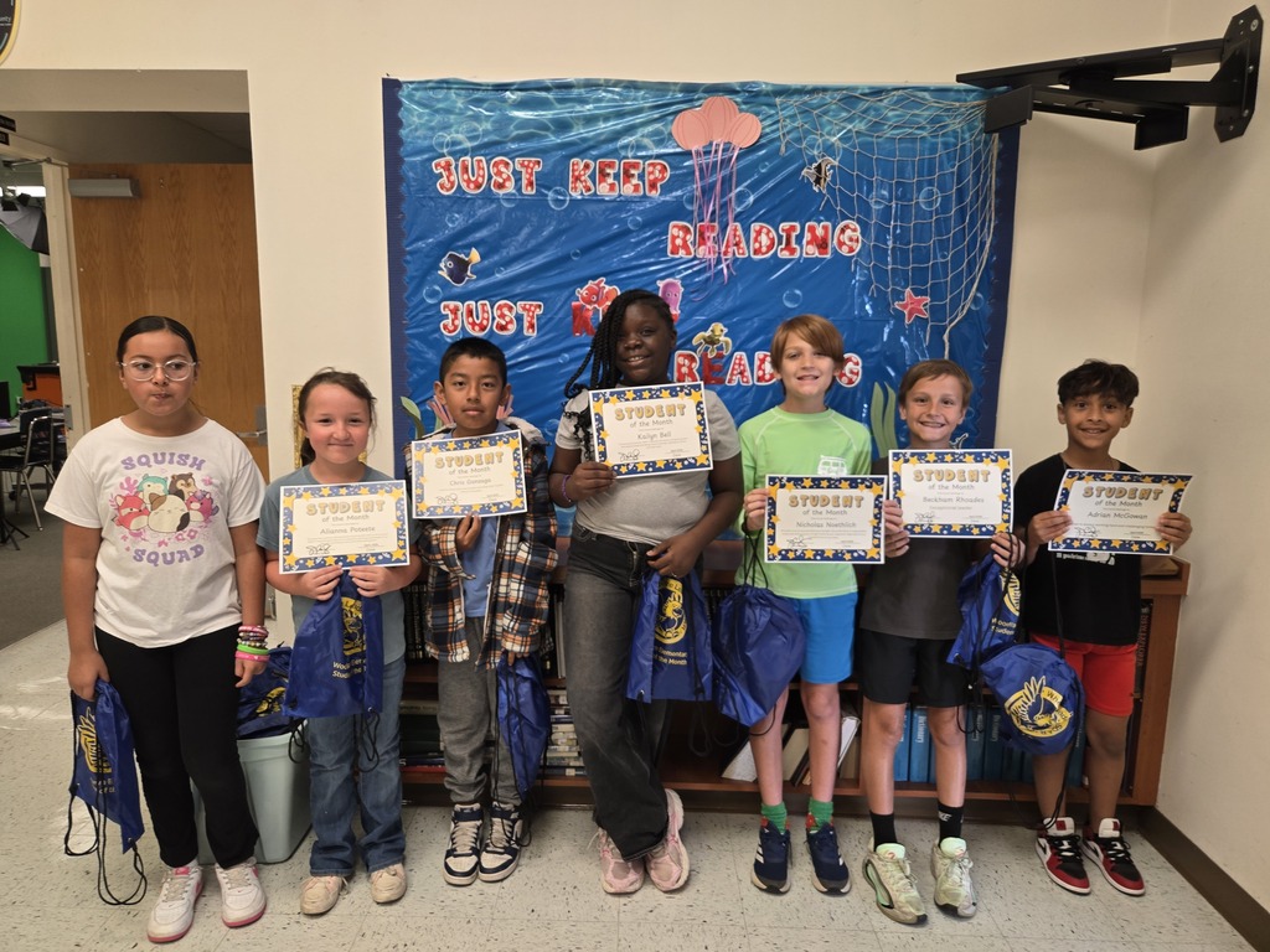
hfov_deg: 73.9
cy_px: 476
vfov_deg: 58.9
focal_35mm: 23
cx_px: 635
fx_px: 844
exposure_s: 1/61
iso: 100
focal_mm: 5.4
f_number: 1.8
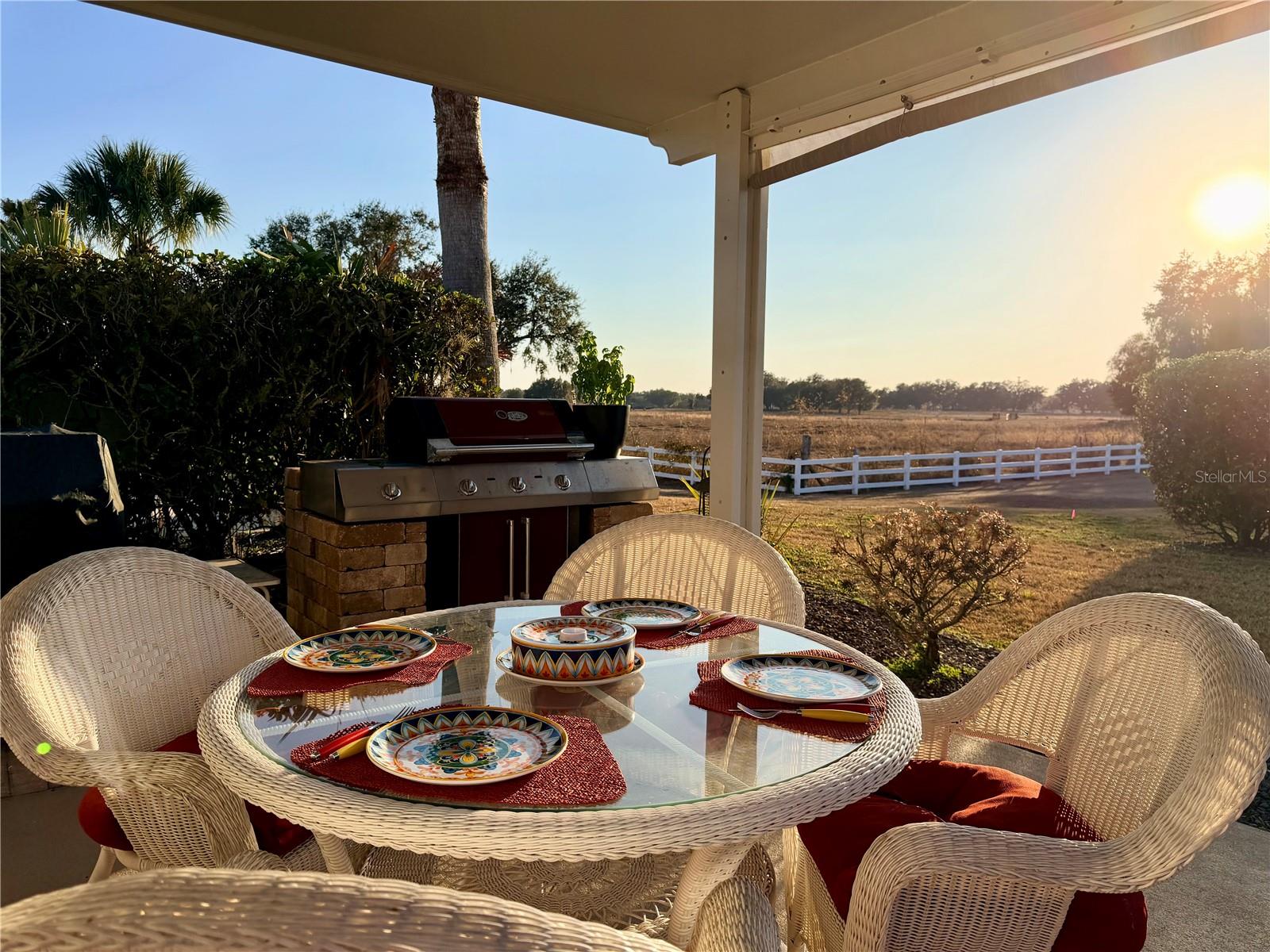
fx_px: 881
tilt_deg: -4.8
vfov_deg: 56.8
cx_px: 635
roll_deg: -0.3
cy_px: 476
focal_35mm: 24
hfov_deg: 71.6
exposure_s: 1/6173
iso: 100
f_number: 1.78
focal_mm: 6.76
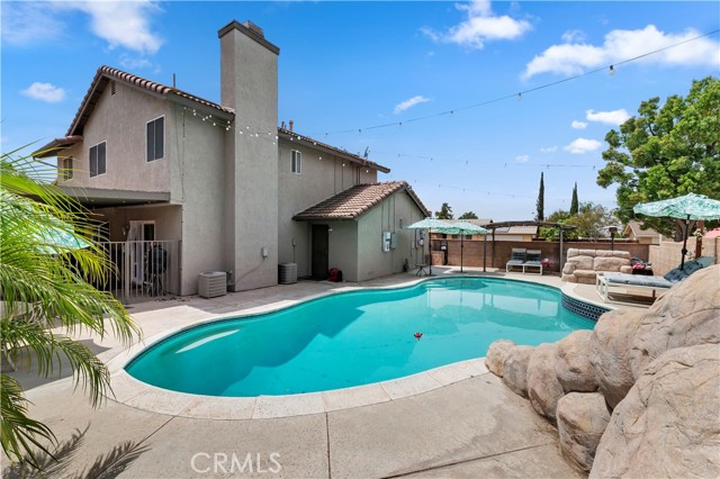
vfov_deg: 81.1
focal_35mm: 14
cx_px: 360
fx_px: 280
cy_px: 240
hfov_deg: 104.3
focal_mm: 14
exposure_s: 1/200
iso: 500
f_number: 22
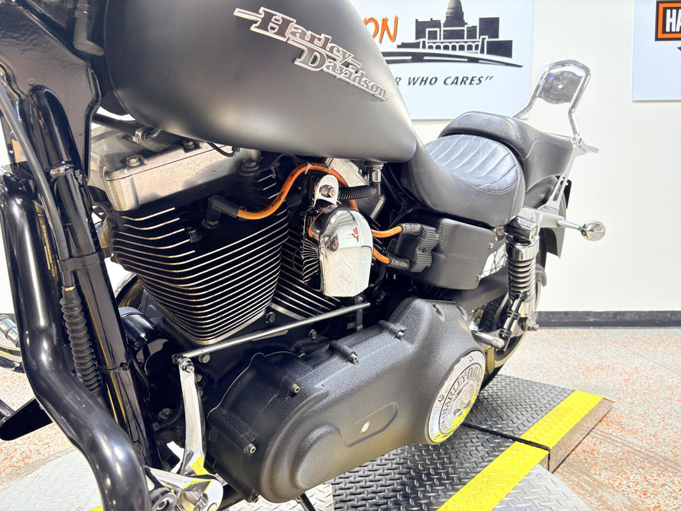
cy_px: 256
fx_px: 511
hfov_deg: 67.3
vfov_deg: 53.1
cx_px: 340
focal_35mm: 26
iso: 64
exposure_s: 1/60
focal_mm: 5.96
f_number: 1.6
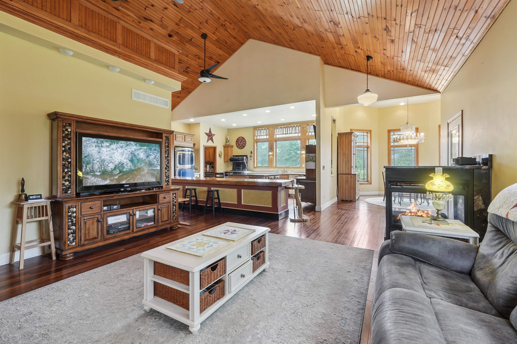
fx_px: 215
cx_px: 258
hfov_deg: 100.4
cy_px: 172
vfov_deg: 77.3
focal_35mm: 15
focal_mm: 10
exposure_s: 1/3
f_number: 8
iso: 100
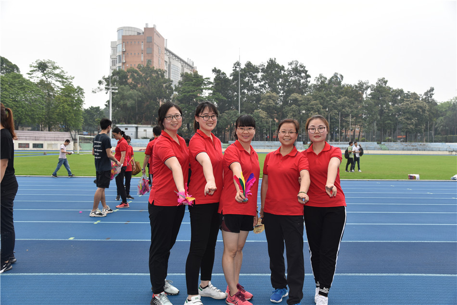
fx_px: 381
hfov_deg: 61.9
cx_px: 228
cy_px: 152
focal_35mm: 30
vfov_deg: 43.6
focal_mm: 30
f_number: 5.6
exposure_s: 1/125
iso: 100
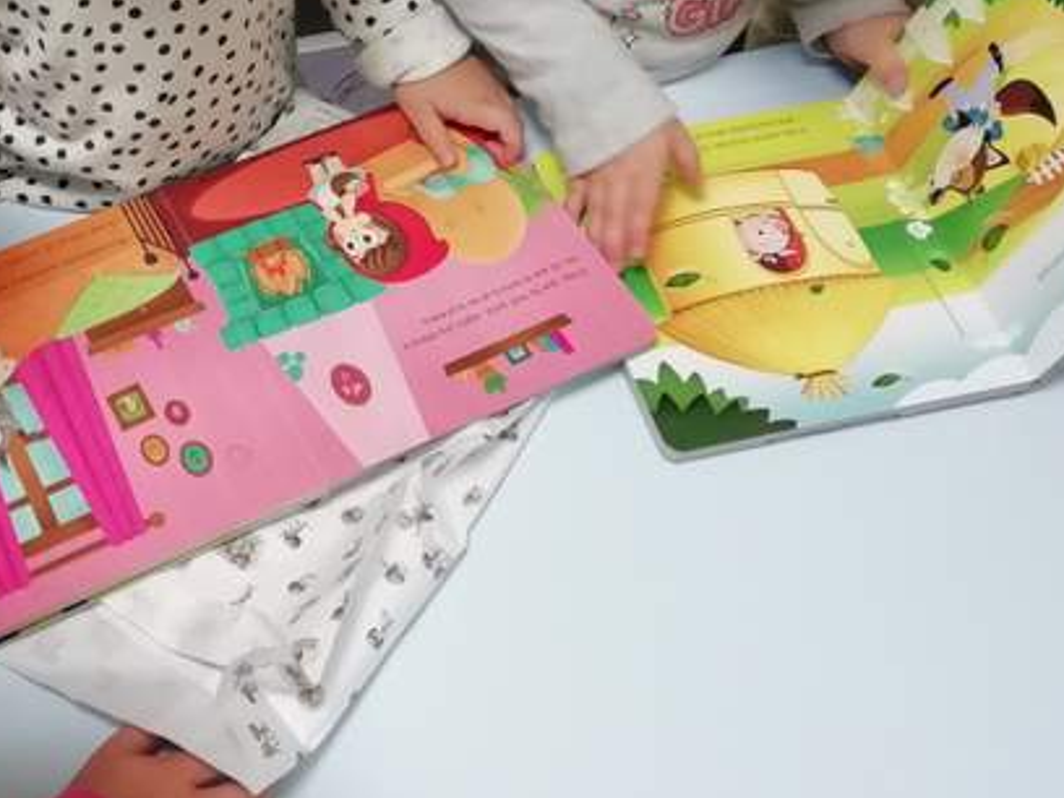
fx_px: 1568
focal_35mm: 51
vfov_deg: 27.6
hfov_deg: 35.9
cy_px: 91
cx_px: 175
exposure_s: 1/33.3
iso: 250
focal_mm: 3.46
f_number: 2.2
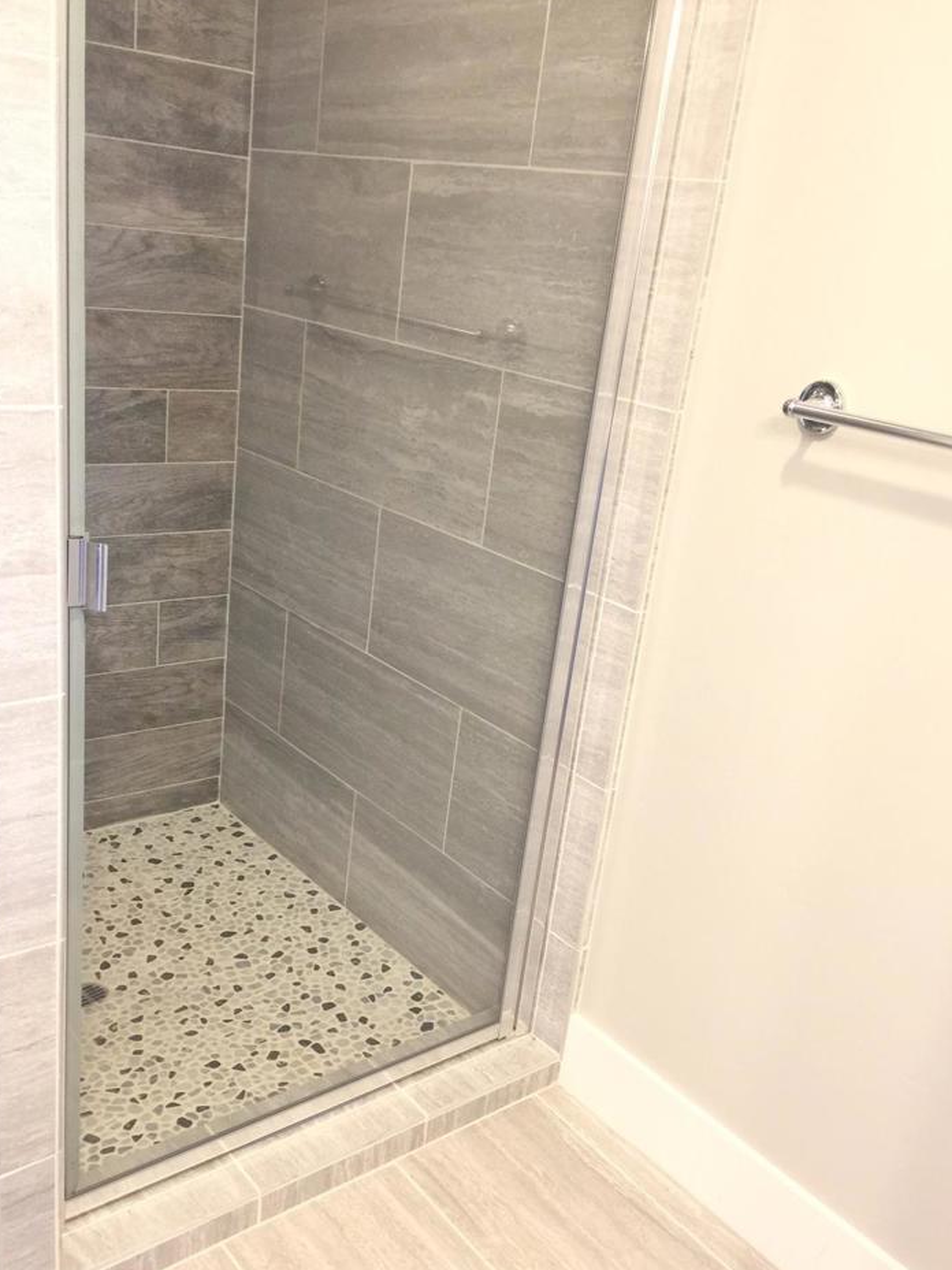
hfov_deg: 44.1
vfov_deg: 56.7
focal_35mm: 32
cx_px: 450
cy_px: 690
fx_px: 1173
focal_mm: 4.15
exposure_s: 1/15
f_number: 2.2
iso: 64
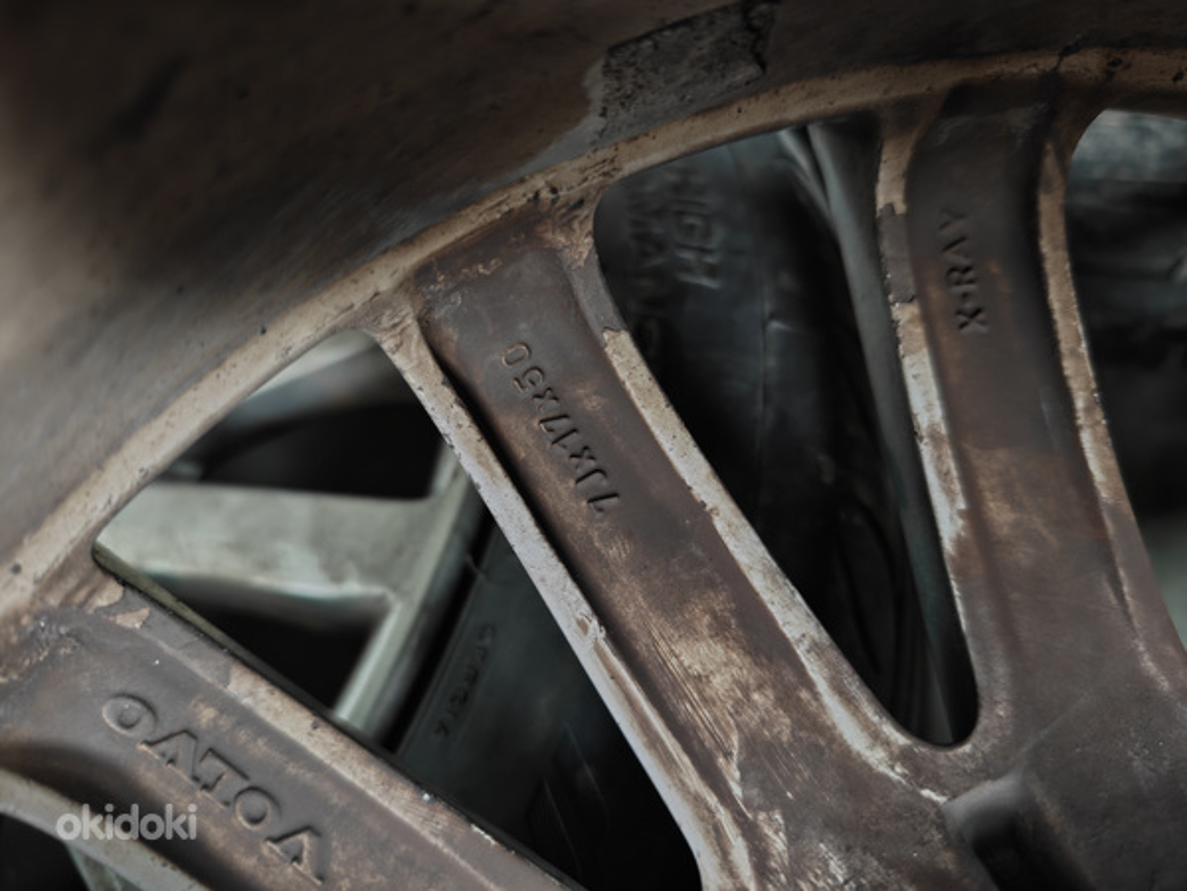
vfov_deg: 56.8
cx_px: 594
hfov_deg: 71.6
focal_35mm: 24
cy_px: 446
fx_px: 823
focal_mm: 6.57
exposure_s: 1/50
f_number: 1.68
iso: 831
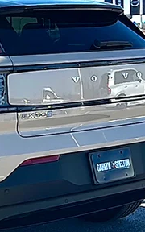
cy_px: 116
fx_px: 651
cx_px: -75
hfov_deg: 12.1
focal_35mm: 103
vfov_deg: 20.2
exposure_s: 1/5587
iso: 80
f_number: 1.78
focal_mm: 6.86
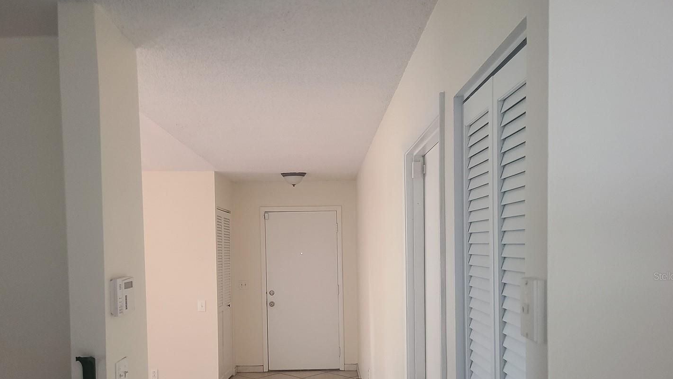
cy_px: 276
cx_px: 318
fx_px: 571
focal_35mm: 32
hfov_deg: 61.0
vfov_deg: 36.0
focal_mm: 5.4
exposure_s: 1/40
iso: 640
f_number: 1.8
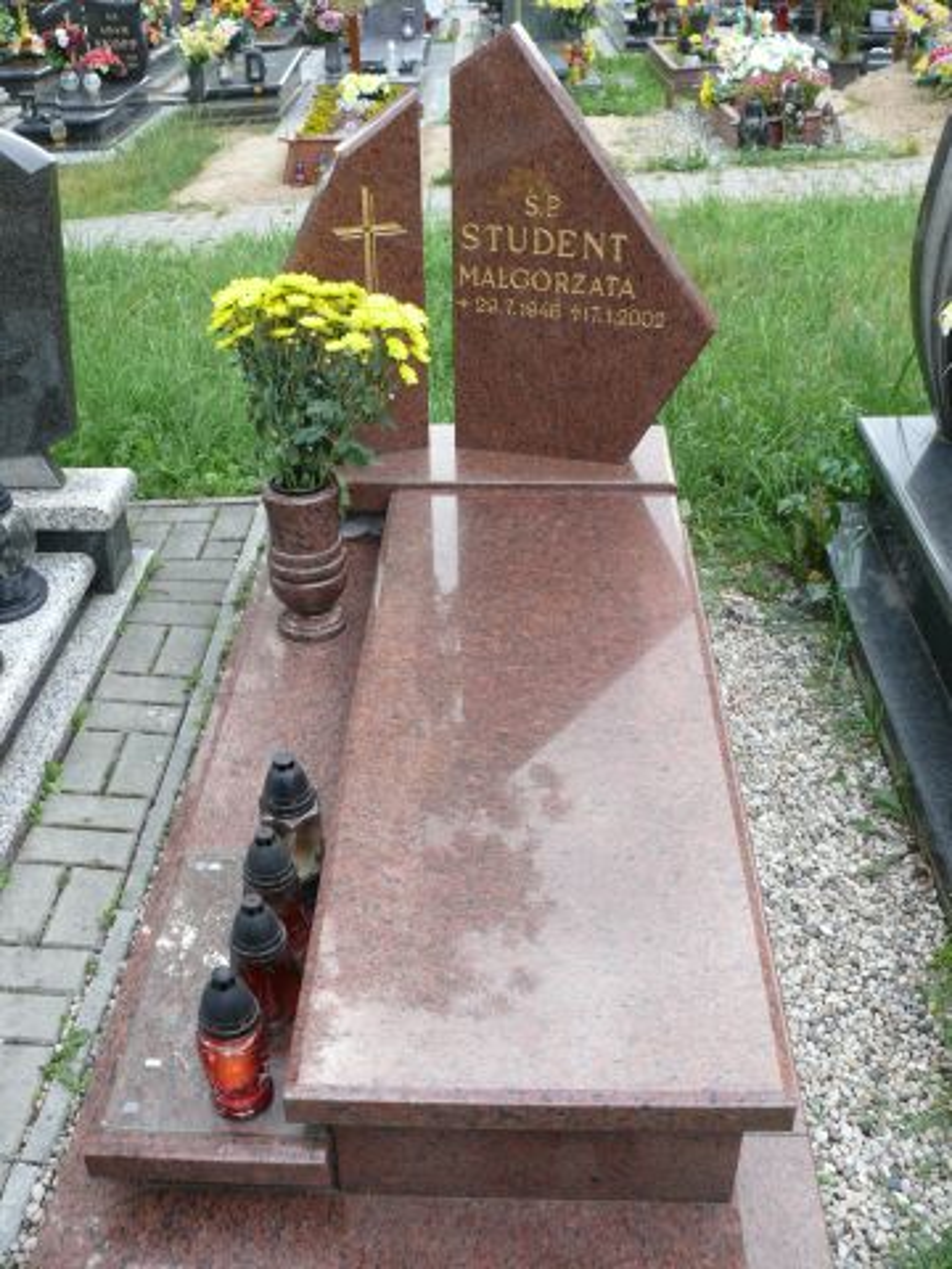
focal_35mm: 35
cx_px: 476
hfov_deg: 40.7
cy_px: 634
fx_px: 1283
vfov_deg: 52.6
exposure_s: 1/125
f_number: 3.6
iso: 100
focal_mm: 7.4
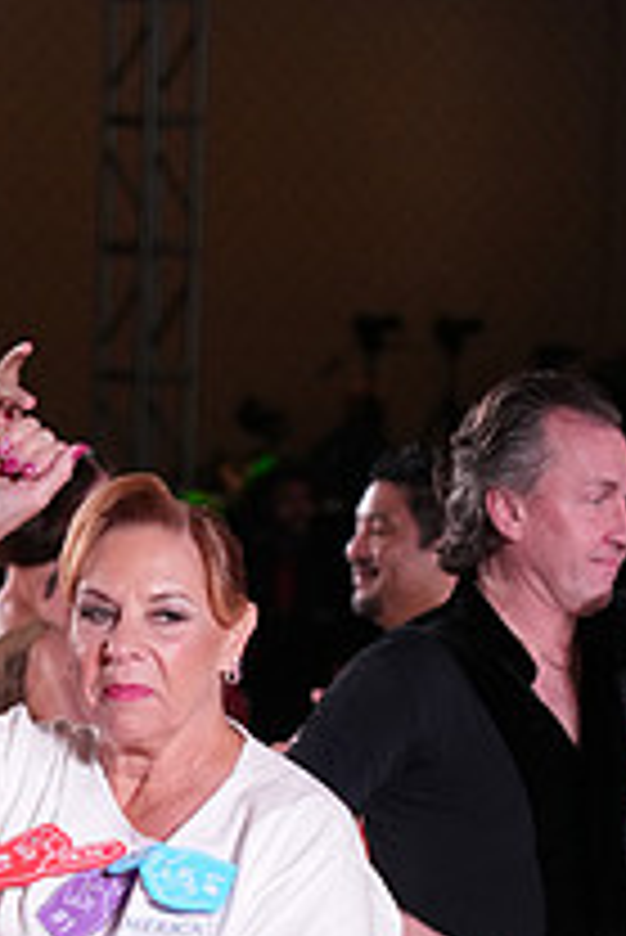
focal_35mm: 243
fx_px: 6327
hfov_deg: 5.6
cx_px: -56
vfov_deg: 8.4
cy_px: 1192
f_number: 4
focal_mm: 87
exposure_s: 1/500
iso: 2500
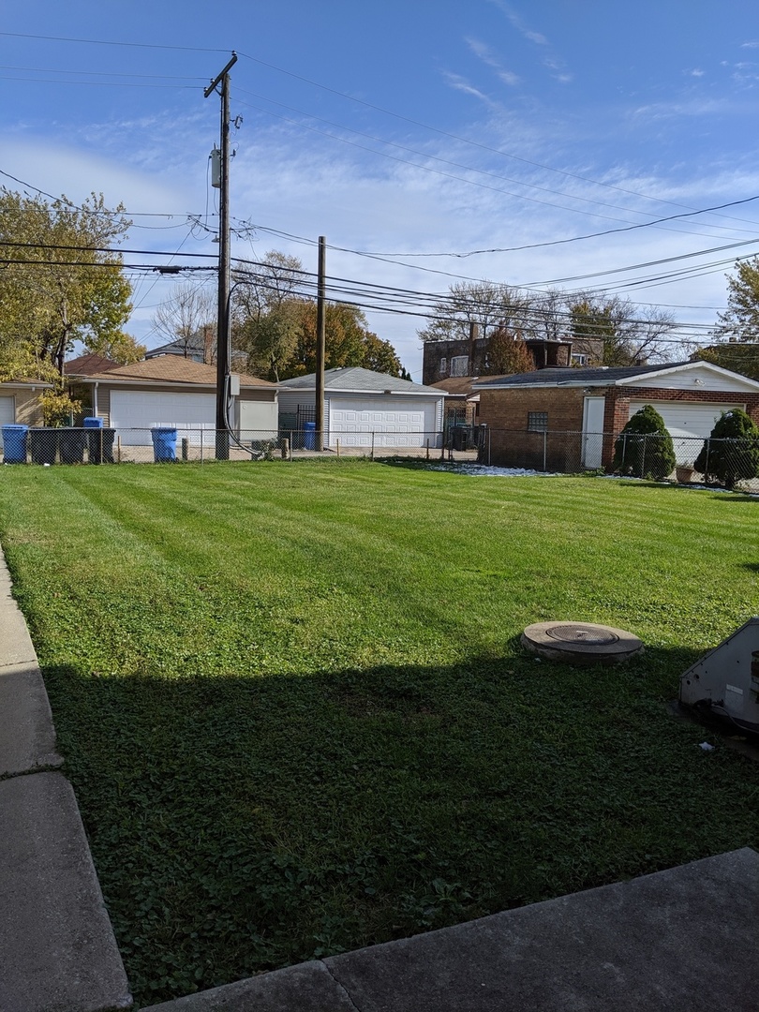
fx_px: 789
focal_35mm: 27
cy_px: 506
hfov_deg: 51.4
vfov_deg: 65.3
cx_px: 380
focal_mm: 4.44
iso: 67
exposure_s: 1/3906
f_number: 1.8
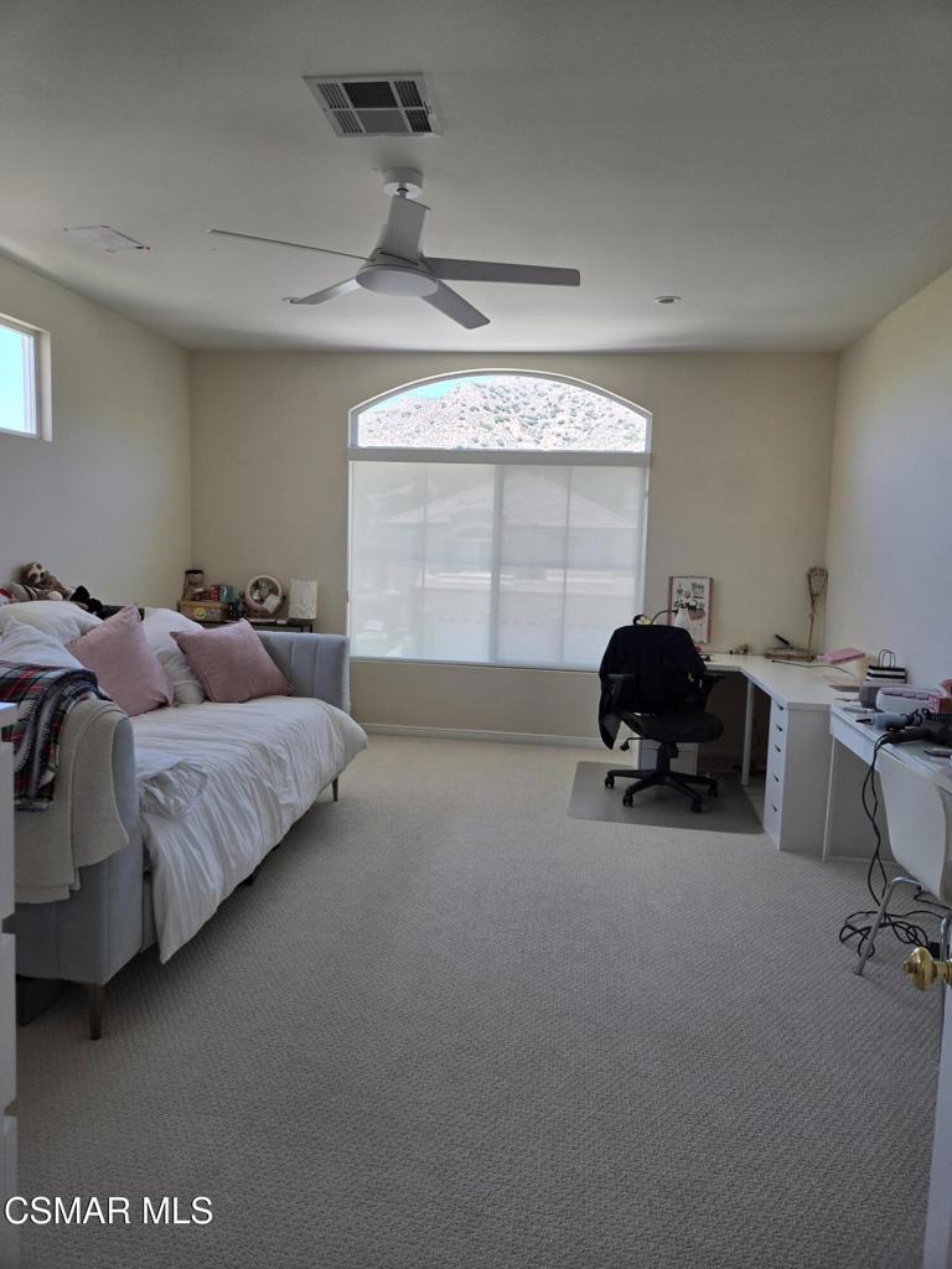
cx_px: 476
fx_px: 843
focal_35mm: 23
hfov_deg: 58.9
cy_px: 634
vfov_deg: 73.9
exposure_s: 1/180
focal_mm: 5.4
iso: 50
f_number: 1.8
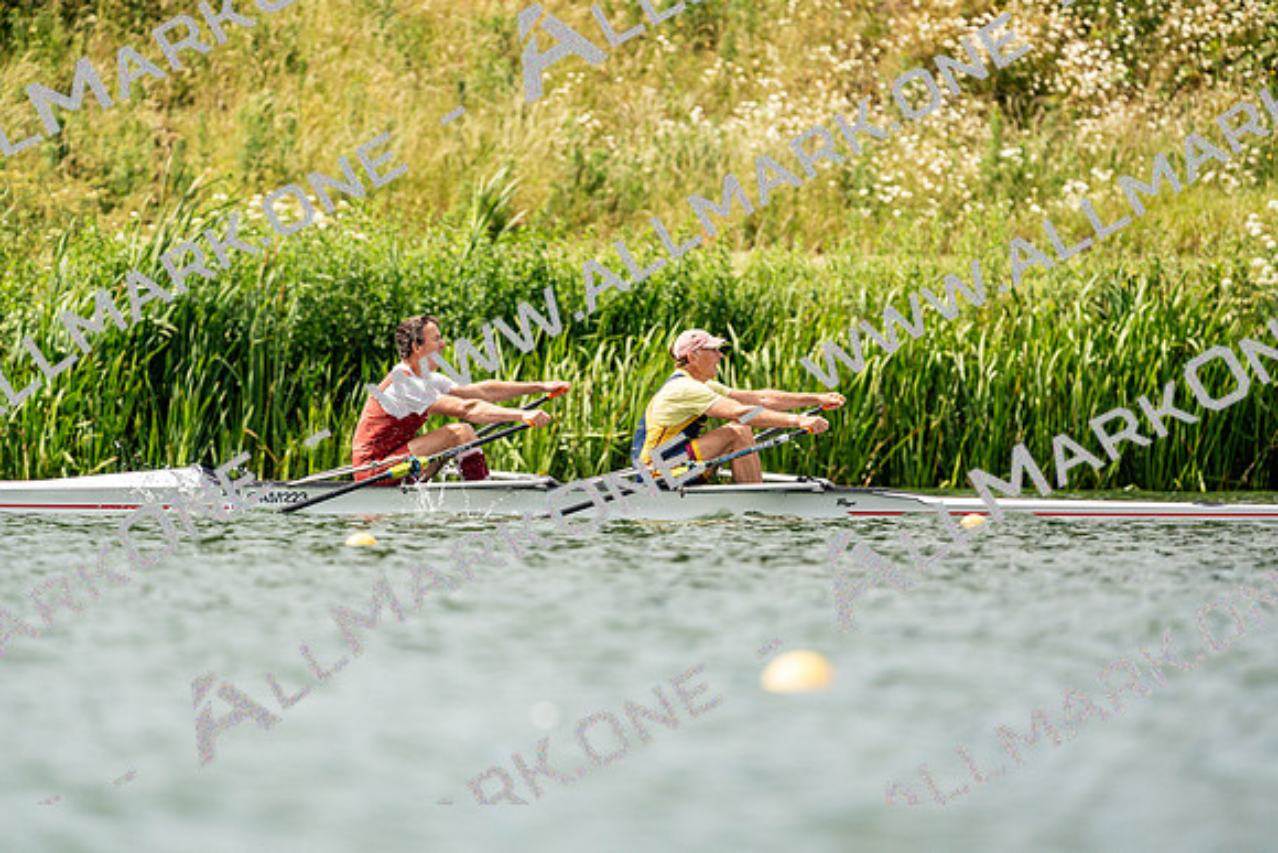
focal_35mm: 600
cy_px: 426
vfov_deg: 2.3
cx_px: 639
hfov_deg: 3.4
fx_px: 21304
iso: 320
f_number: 6.3
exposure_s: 1/2000
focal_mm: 600
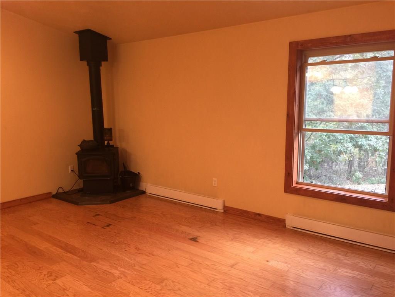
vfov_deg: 48.2
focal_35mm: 29
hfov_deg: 61.7
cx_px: 198
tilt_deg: -8.3
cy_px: 148
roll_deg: -1.0
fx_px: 331
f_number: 2.2
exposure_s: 1/15
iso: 50
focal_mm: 4.15
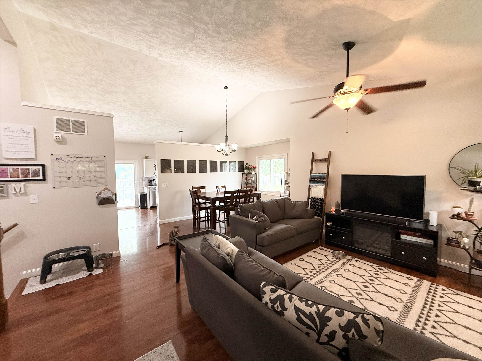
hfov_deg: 102.1
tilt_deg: -2.6
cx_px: 241
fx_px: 195
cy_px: 180
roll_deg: +0.7
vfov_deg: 85.7
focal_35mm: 14
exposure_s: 1/60
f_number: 2.2
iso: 250
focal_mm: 2.22
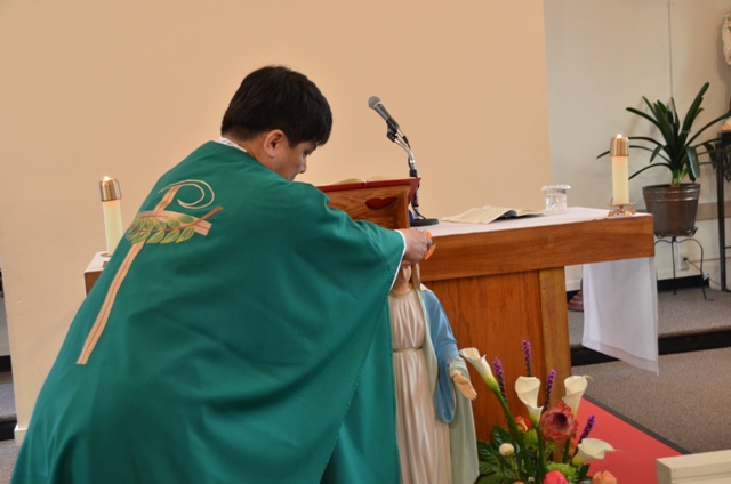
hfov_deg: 41.2
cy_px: 242
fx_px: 973
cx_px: 366
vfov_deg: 28.0
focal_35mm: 48
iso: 1100
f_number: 4.2
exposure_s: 1/30
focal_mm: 32
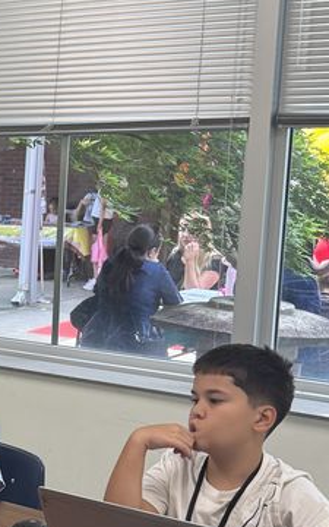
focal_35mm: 80
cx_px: -221
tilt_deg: -7.8
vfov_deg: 25.7
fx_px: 1148
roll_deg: -0.6
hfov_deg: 14.7
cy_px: 346
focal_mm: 6.76
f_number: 1.78
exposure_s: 1/120
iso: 125
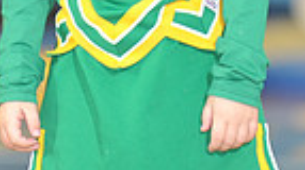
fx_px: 5153
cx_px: 102
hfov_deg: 3.4
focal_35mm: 638
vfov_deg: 1.9
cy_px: -147
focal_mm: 150
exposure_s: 1/100
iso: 500
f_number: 2.8
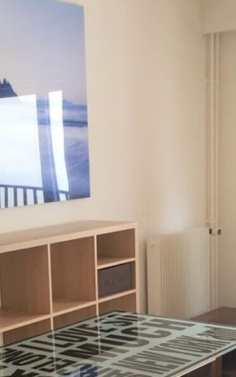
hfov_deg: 18.7
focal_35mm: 69
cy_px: 302
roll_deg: +3.0
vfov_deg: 29.1
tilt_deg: -13.0
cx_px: 53
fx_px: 710
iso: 125
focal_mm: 4.15
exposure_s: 1/33
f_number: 2.2
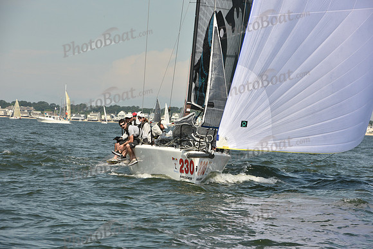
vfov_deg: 6.9
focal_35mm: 200
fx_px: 2073
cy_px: 124
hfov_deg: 10.3
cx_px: 186
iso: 320
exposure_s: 1/640
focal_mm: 200
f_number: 14
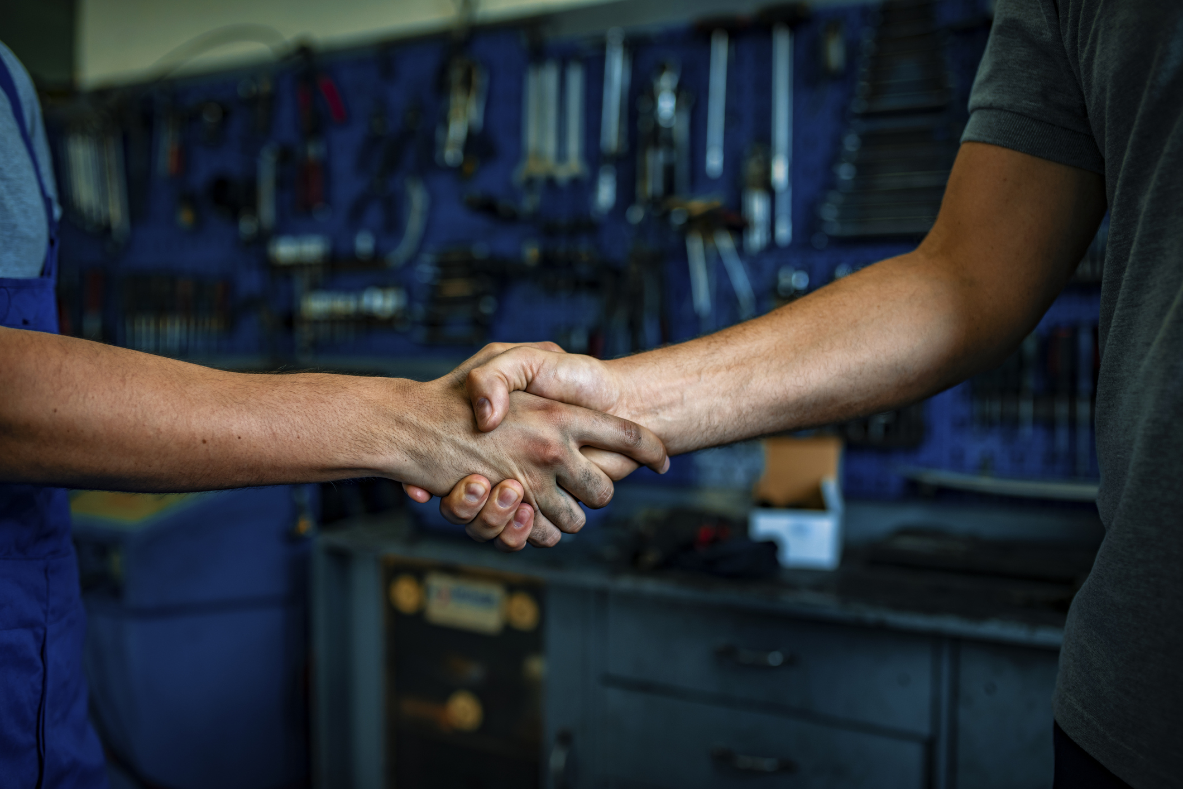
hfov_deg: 54.4
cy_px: 394
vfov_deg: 37.9
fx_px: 1150
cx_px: 592
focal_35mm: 35
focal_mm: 35
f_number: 2
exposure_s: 1/250
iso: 250
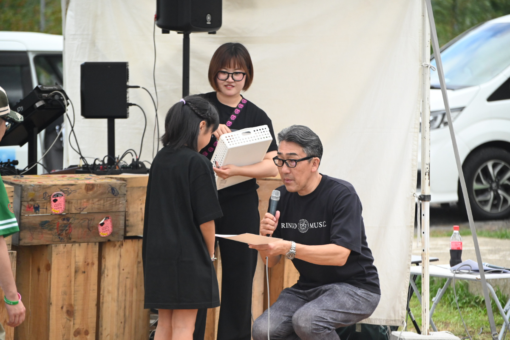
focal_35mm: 165
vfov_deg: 8.3
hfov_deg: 12.5
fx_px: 2337
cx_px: 255
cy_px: 170
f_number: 5
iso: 5000
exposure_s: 1/8000
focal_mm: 165
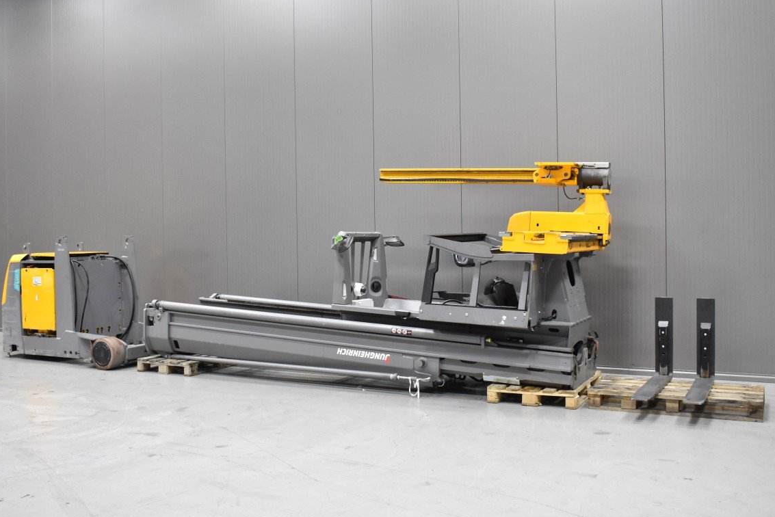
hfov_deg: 52.4
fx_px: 787
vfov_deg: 36.4
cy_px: 256
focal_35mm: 37
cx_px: 375
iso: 1600
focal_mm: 23
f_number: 5
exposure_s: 1/50
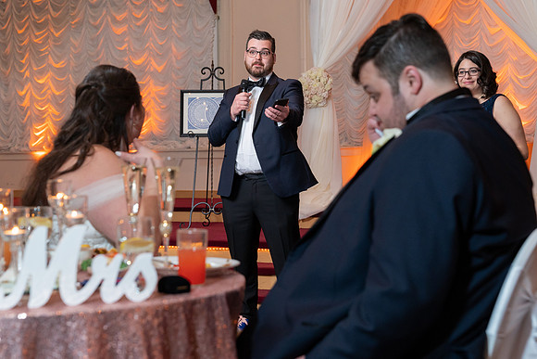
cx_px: 249
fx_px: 843
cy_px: 178
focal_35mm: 57
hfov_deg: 35.3
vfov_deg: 24.0
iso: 2000
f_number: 4
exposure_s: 1/100
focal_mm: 52
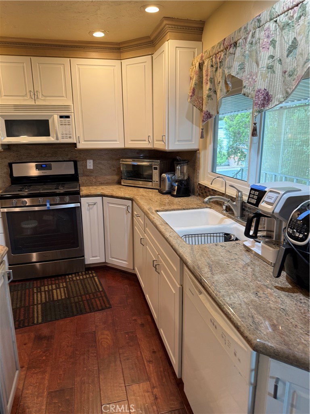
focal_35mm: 24
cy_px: 207
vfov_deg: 71.6
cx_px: 155
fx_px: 287
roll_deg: +0.5
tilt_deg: -7.8
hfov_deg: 56.8
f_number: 1.78
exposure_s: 1/60
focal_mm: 6.76
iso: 125
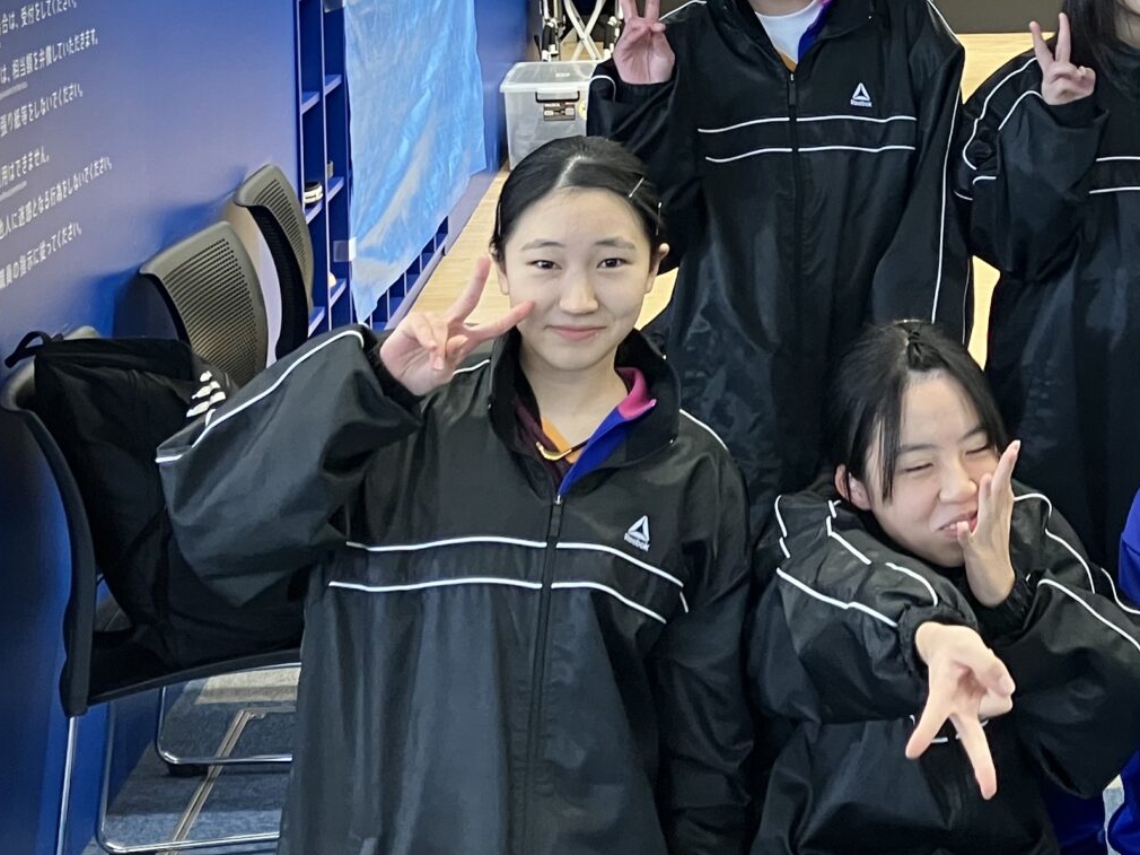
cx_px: 1021
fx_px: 2338
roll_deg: +0.0
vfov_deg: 20.0
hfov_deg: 26.5
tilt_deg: -3.5
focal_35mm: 71
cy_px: -19
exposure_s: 1/60
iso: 200
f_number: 1.8
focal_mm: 3.99
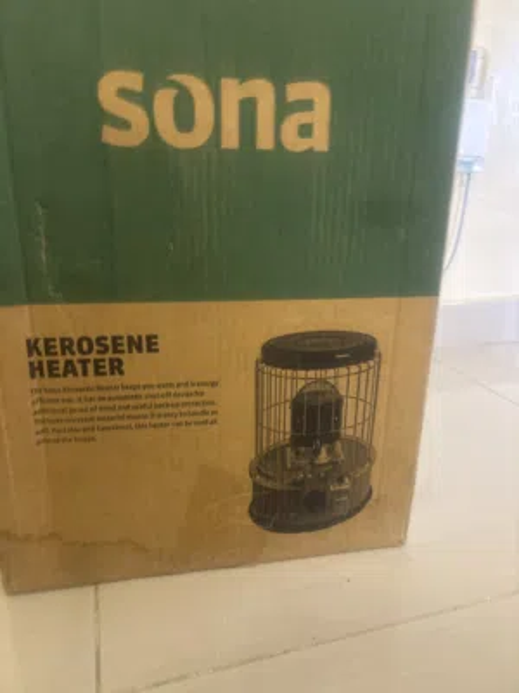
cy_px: 346
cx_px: 260
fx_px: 520
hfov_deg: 53.1
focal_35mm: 26
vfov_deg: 67.3
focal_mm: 5.96
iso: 400
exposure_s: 1/33
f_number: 1.6
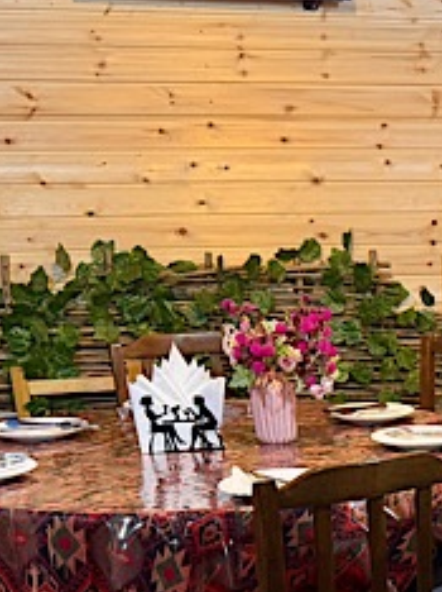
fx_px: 1313
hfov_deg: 17.3
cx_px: 652
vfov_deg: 23.9
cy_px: 634
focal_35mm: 77
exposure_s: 1/50
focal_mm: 6.76
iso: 250
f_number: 1.78
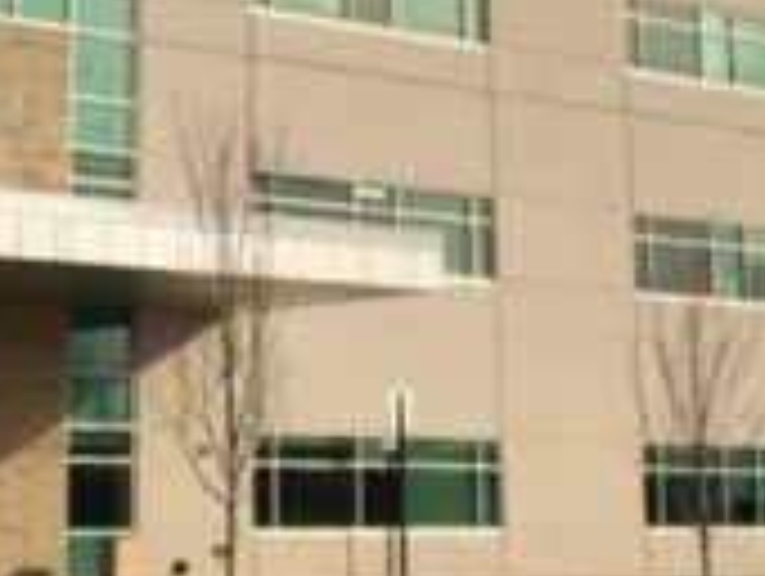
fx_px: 2412
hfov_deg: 18.0
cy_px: -18
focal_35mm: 109
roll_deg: +0.9
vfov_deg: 13.4
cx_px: 238
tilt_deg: +11.0
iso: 25
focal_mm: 4.15
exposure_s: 1/2849
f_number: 2.2
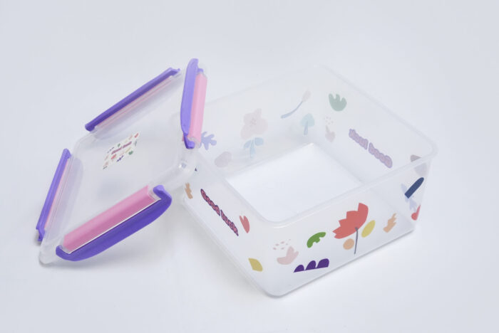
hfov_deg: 35.6
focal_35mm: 56
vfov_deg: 24.2
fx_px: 777
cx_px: 250
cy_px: 166
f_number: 16
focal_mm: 56
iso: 6400
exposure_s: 1/160
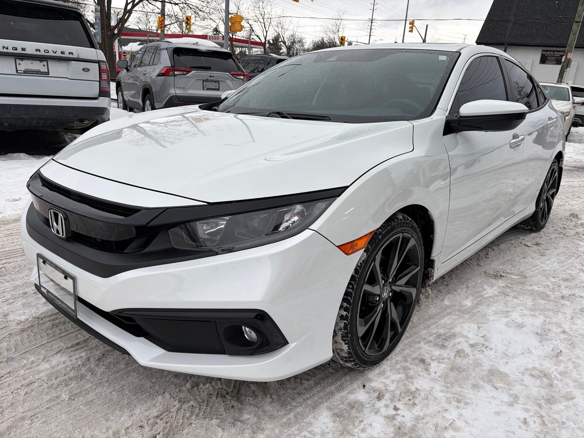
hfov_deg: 67.3
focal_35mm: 26
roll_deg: -4.5
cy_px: 219
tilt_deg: -18.6
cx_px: 292
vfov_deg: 53.1
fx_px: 439
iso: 50
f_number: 1.6
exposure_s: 1/667
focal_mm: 5.96
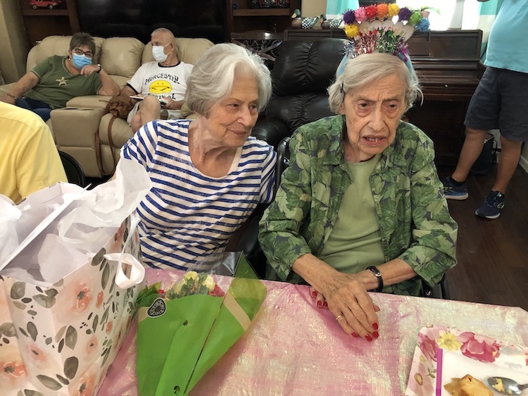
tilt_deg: -27.7
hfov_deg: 63.5
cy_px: 198
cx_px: 264
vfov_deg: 49.7
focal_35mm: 28
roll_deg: -0.6
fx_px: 427
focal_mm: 3.99
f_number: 1.8
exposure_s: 1/11
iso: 100
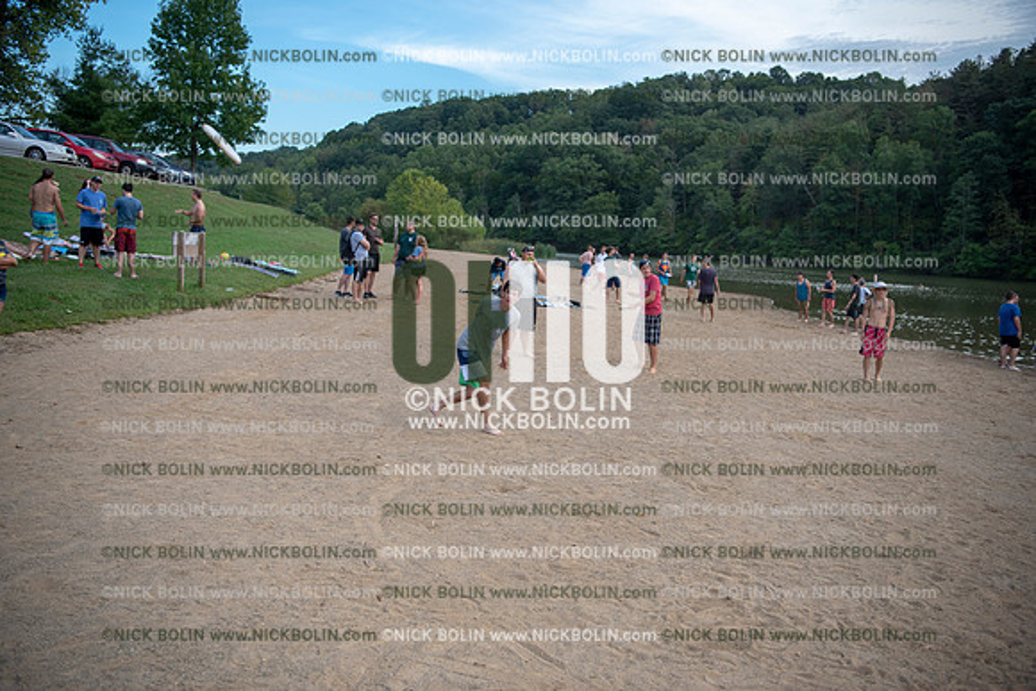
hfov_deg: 55.8
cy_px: 346
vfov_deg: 38.9
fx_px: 979
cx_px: 518
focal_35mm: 34
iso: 160
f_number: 3.2
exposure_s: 1/640
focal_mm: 34
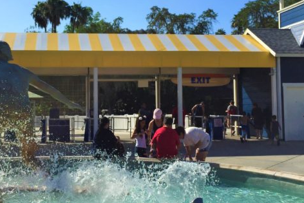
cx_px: 112
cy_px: 116
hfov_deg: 49.0
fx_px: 329
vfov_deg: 34.2
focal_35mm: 39
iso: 32
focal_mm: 4.15
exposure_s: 1/2825
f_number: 2.2
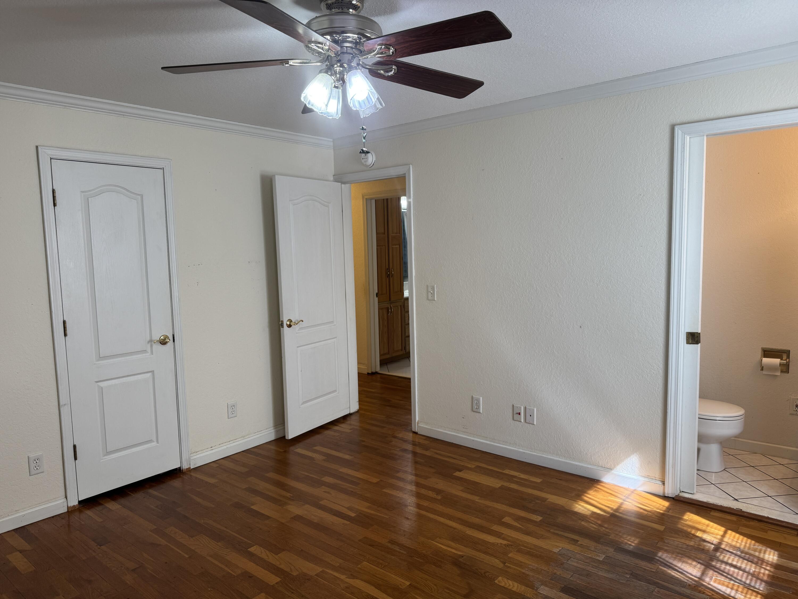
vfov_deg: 56.8
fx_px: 553
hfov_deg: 71.6
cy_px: 300
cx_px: 399
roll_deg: +0.9
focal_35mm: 24
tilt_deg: -6.5
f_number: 1.78
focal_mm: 6.76
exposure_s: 1/120
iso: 100
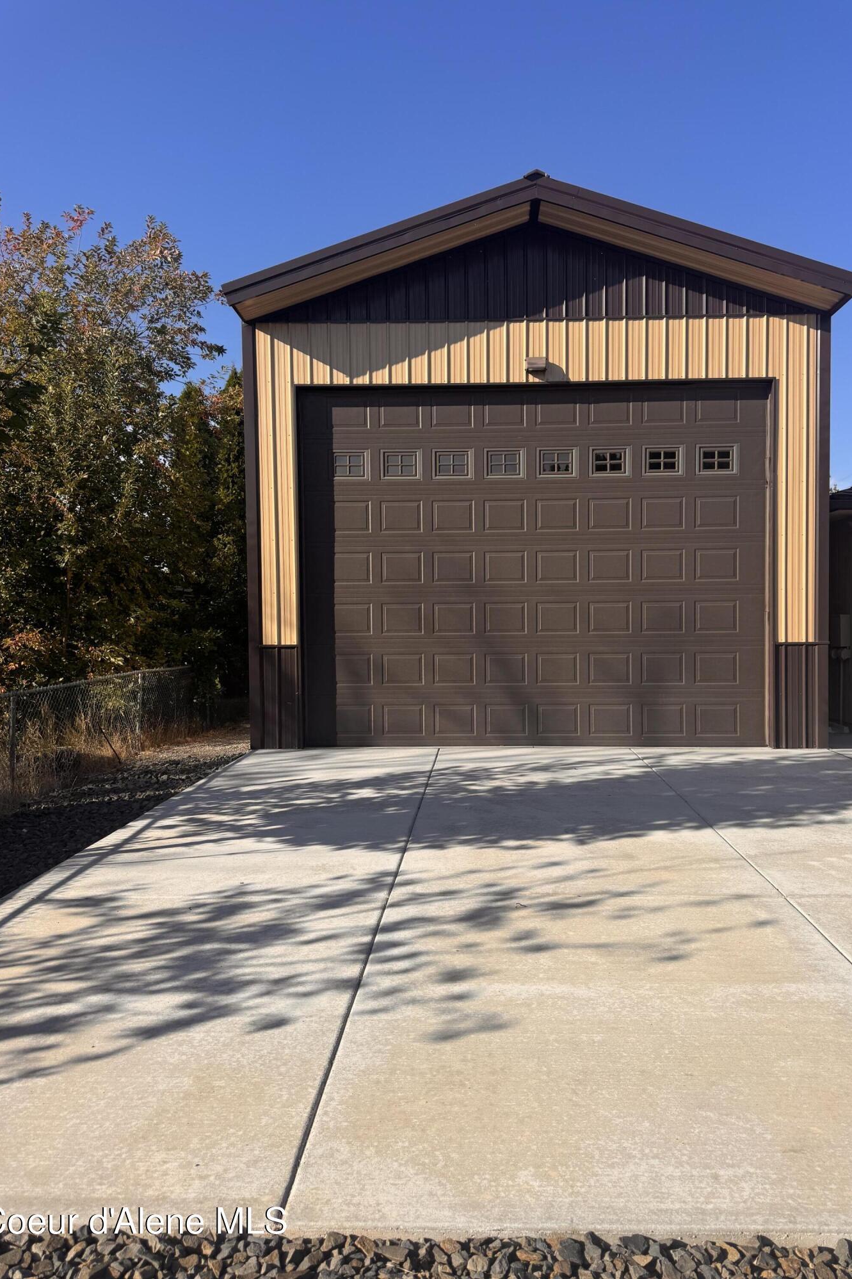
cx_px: 458
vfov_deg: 71.5
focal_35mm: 25
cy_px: 639
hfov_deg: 51.2
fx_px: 888
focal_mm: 6.76
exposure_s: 1/4049
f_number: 1.78
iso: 80
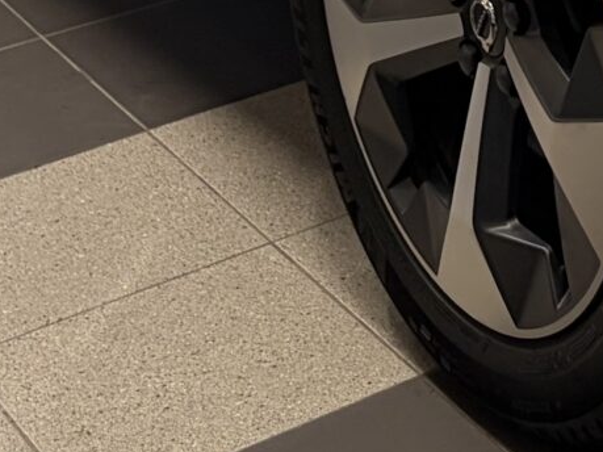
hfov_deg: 12.8
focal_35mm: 145
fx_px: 2525
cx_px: 951
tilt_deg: -7.7
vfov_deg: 8.9
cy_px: -759
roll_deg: +0.3
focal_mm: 5.96
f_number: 1.6
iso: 100
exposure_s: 1/100
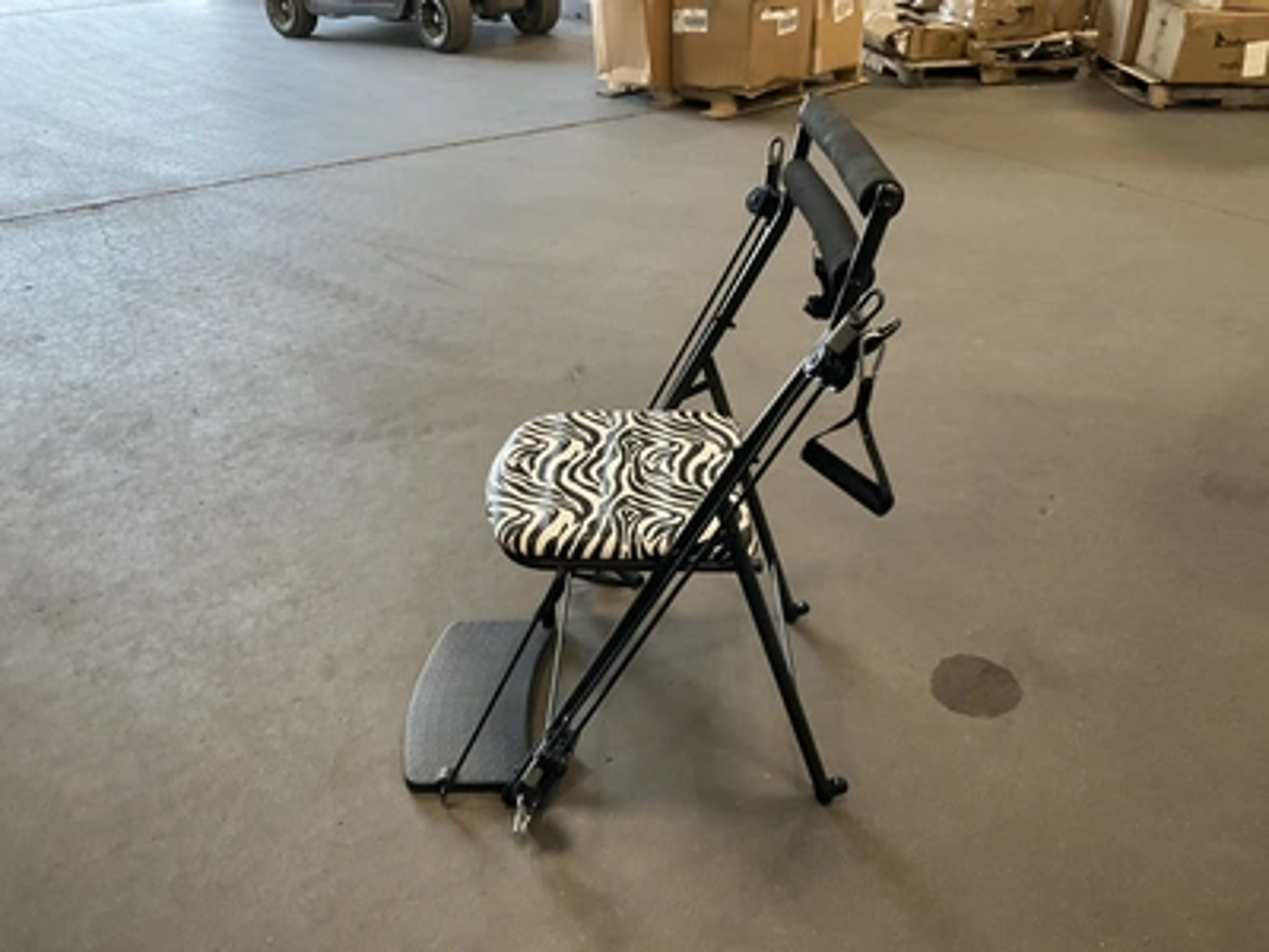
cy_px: 476
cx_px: 634
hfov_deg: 61.7
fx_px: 1063
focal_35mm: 29
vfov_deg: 48.2
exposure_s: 1/60
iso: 200
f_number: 1.8
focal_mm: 3
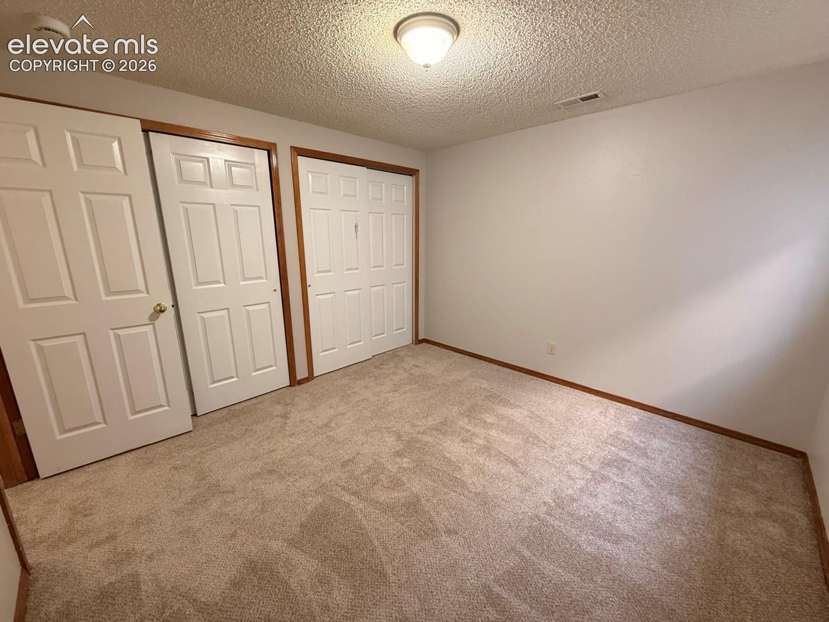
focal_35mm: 14
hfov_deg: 102.1
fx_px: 335
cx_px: 414
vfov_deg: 85.7
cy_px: 311
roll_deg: +0.2
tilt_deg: -12.6
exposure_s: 1/60
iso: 320
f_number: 2.2
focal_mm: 2.22
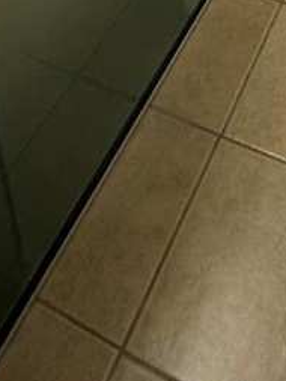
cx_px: 272
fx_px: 649
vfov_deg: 19.1
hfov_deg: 24.0
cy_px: -384
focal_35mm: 59
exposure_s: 1/60
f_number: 2.2
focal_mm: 2.22
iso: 200
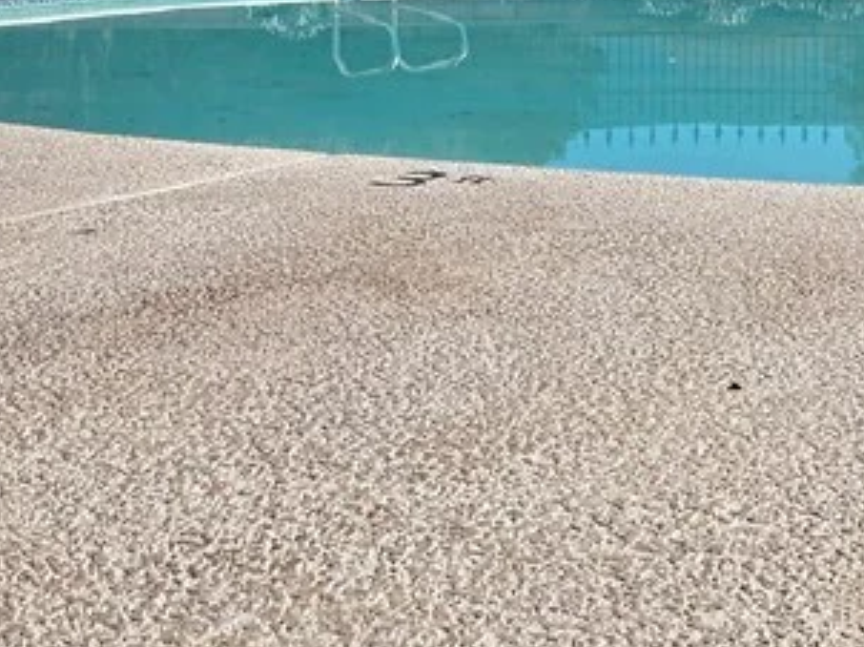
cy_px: 23
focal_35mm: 78
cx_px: 936
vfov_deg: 18.5
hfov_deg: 23.6
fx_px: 1945
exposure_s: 1/7891
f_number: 1.8
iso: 50
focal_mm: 5.4
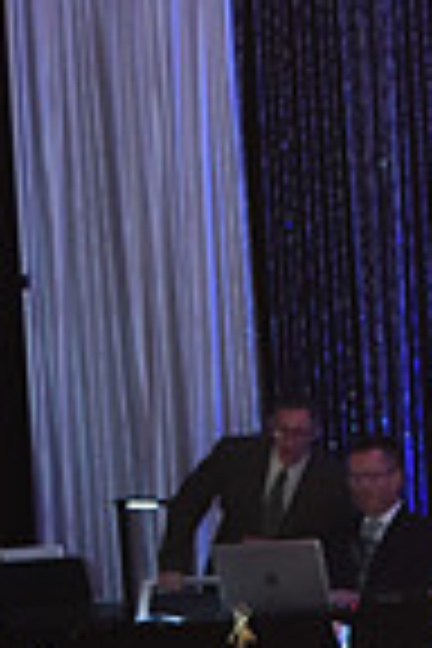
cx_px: 790
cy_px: 864
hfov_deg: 4.8
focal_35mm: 282
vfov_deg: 7.2
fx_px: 5076
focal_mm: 70
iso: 2000
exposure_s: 1/250
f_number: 4.5
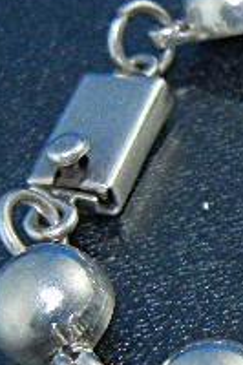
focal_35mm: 173
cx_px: 429
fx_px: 1755
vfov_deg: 11.9
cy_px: 235
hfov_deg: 7.7
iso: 585
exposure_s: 1/30
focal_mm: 9.3
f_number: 7.8
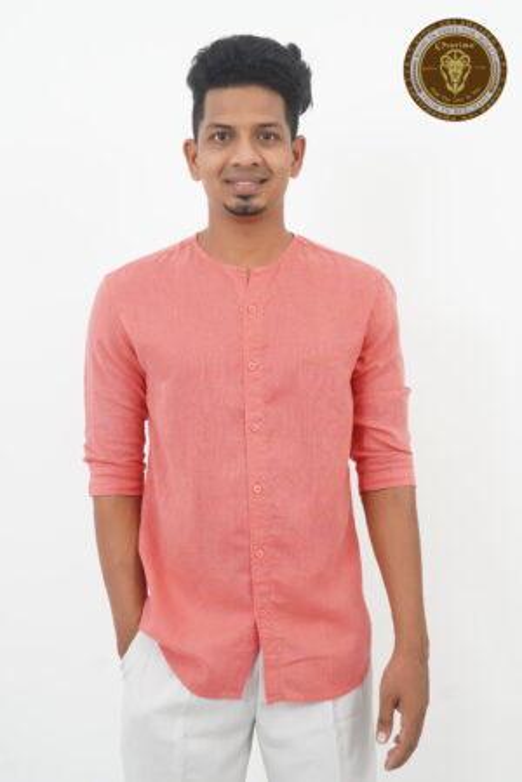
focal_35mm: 48
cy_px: 391
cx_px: 261
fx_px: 1044
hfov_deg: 28.1
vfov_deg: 41.1
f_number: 8
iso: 200
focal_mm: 32
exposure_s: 1/100
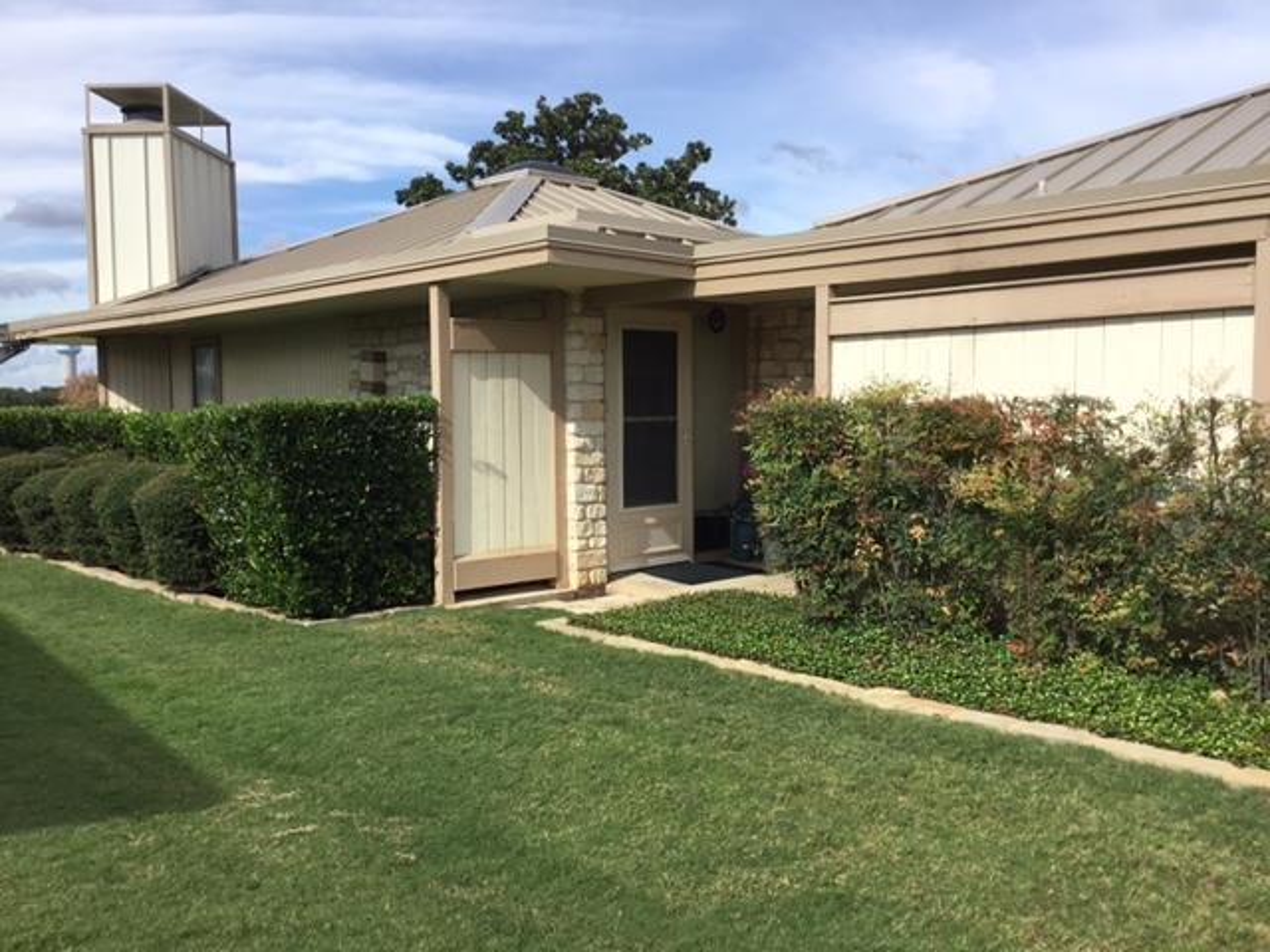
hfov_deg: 58.4
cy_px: 476
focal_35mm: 31
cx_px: 635
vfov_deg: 45.4
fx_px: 1137
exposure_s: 1/1199
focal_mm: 3.3
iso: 25
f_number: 2.4
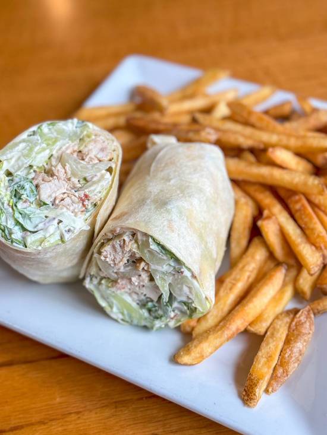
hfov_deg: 30.3
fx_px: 604
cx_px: 164
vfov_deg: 39.7
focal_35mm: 48
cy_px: 218
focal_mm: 6.76
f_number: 1.8
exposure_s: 1/120
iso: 64
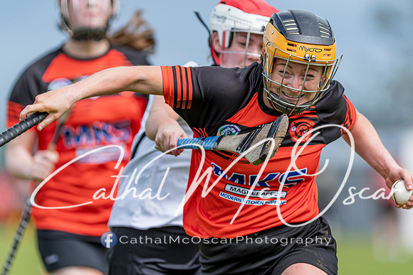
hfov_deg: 4.6
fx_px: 5163
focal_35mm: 450
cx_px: 206
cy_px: 138
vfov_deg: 3.1
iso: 125
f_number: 2.8
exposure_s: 1/2000
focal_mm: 300
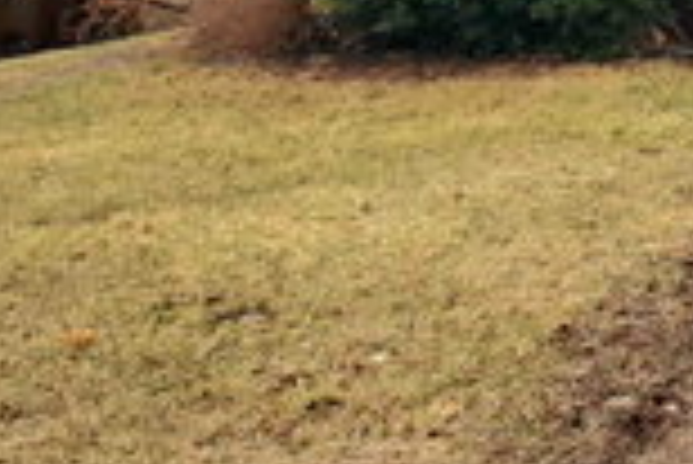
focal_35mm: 90
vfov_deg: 14.0
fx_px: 1734
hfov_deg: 19.1
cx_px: 1107
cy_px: -284
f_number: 2.4
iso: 50
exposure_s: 1/381
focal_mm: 4.3
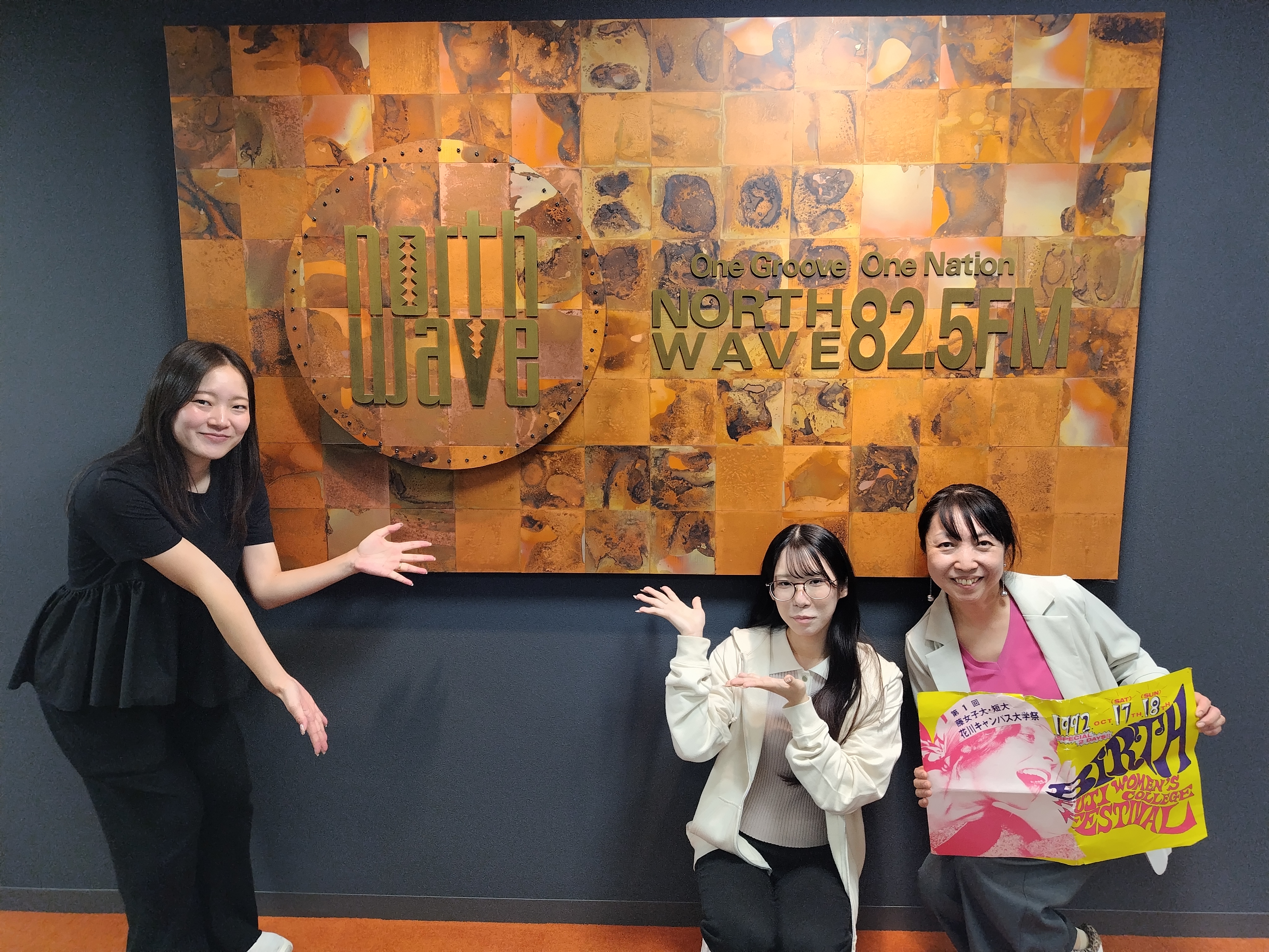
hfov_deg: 73.9
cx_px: 634
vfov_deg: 58.9
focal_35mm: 23
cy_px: 476
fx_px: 843
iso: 135
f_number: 1.9
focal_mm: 5.5
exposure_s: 1/50
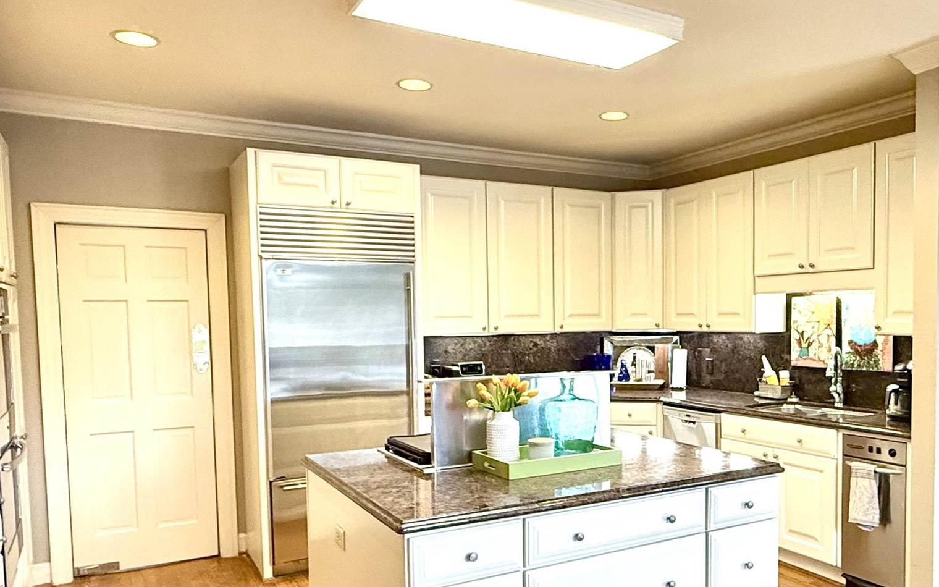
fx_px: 768
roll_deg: +0.4
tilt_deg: -3.0
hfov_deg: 62.2
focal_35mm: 30
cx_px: 573
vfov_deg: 41.6
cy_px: 365
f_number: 2.2
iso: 400
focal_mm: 2.22
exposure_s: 1/120
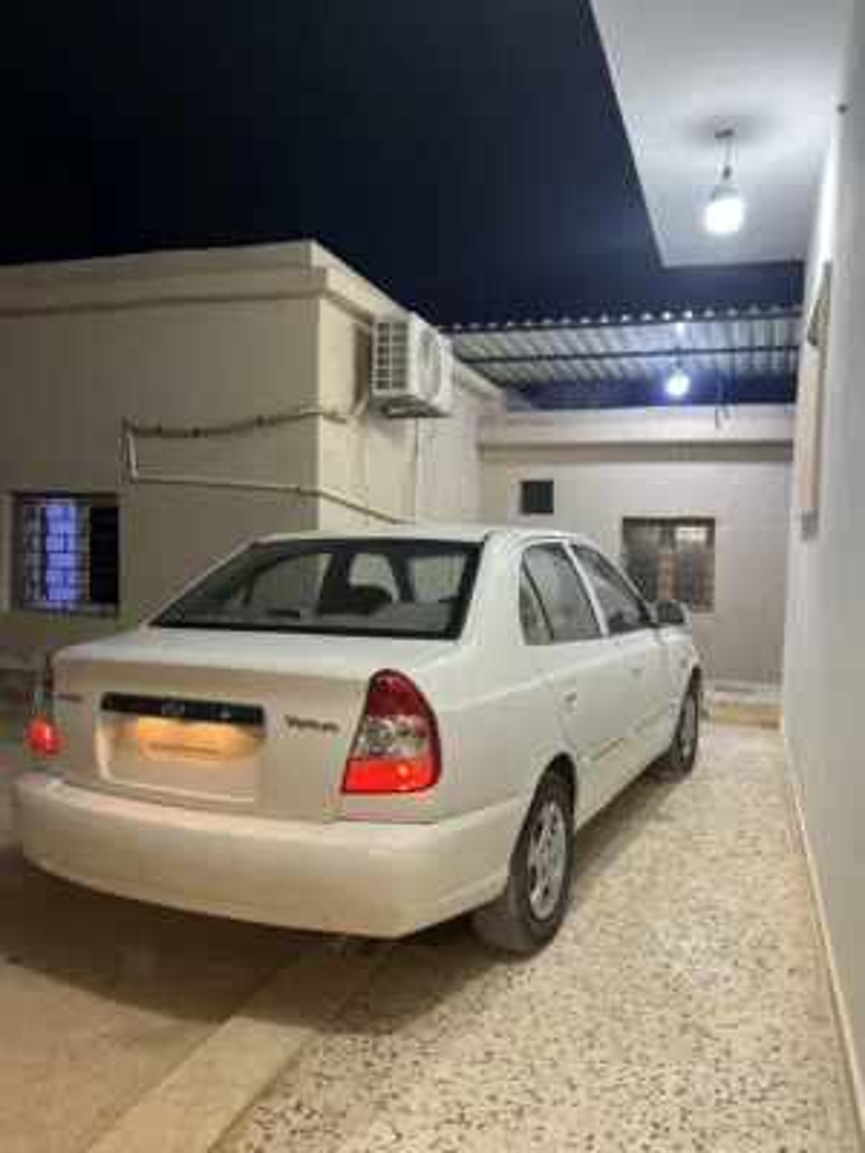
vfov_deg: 67.3
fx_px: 866
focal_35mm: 26
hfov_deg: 53.1
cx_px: 432
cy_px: 576
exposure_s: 1/71
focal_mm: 5.7
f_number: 1.5
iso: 125
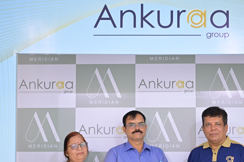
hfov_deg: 29.9
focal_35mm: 67
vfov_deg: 20.0
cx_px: 157
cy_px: 140
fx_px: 454
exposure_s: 1/125
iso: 2000
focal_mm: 35
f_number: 1.8
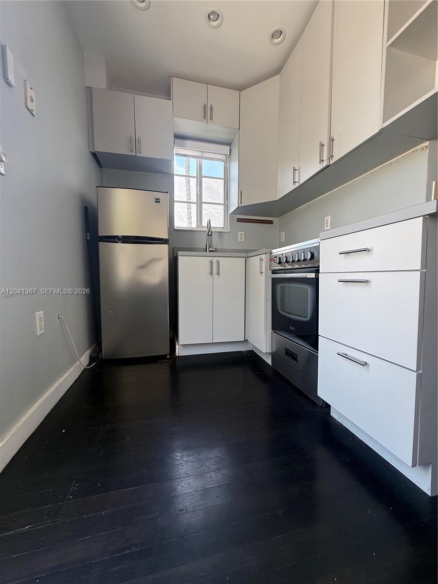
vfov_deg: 102.1
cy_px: 292
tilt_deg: -3.5
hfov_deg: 85.7
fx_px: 236
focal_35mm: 14
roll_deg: -0.3
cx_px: 219
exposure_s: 1/99
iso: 125
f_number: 2.2
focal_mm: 2.22
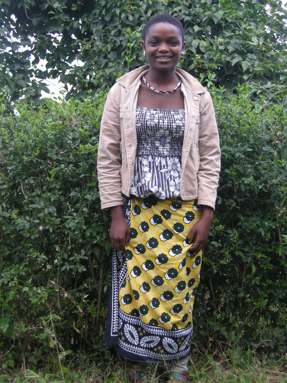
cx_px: 144
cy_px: 192
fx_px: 685
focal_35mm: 62
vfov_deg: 31.2
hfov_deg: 23.7
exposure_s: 1/53.3
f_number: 3.5
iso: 92
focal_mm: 12.9
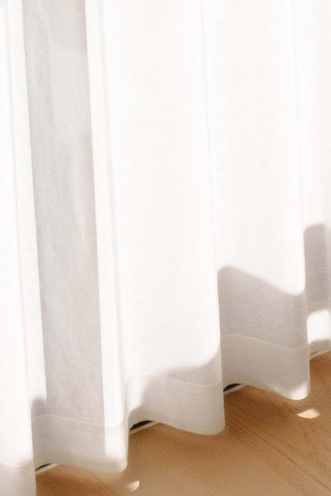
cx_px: 662
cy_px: 410
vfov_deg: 4.7
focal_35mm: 438
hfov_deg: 3.1
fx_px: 6040
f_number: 16
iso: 1000
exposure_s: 1/250
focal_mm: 70
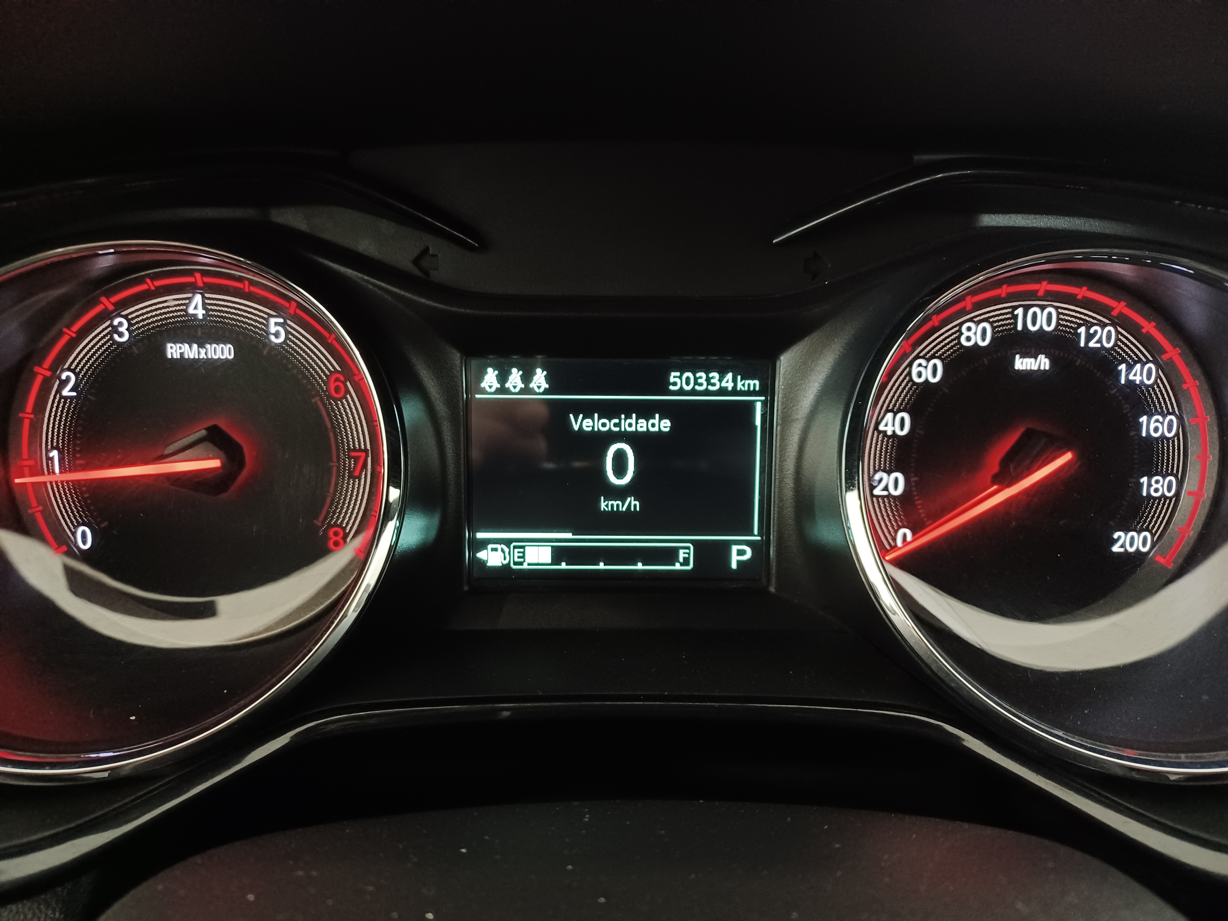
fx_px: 887
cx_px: 614
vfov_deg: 54.9
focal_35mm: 25
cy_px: 460
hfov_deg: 69.4
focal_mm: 4.6
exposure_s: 1/30
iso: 400
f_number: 1.8
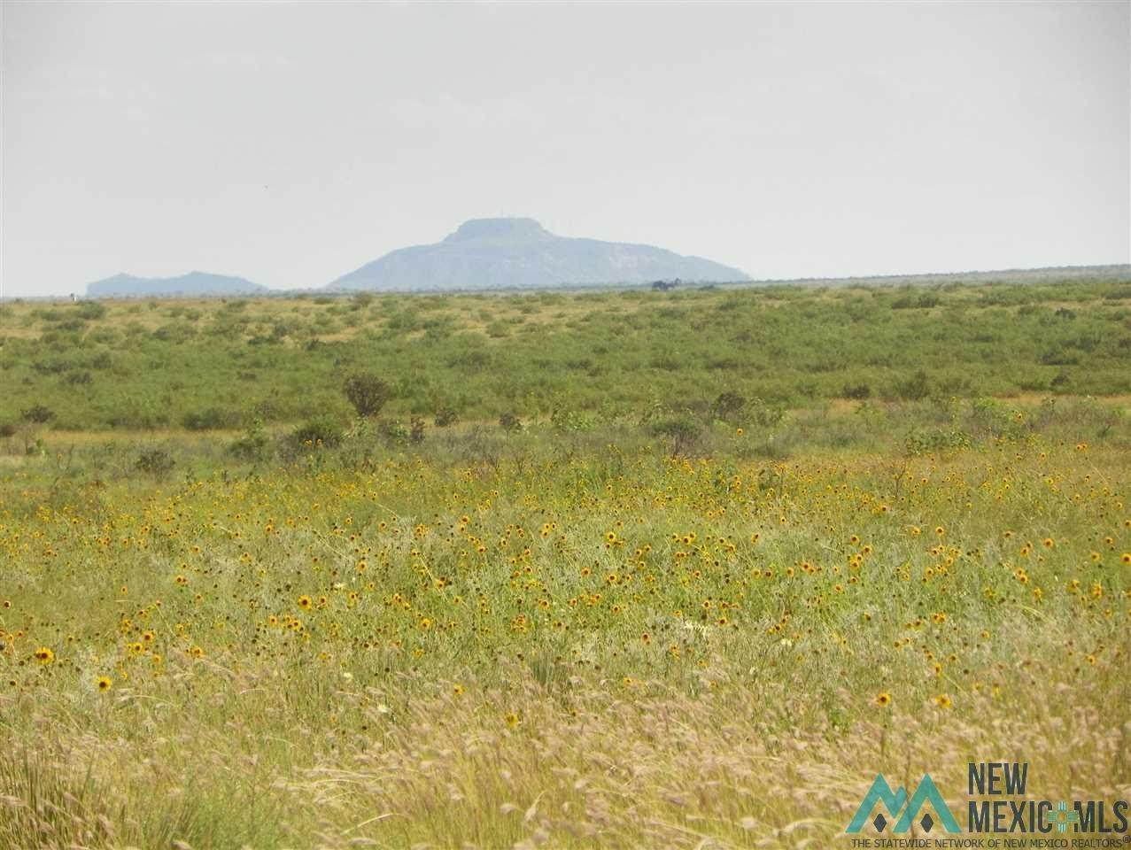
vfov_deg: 5.8
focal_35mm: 258
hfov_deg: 7.7
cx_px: 566
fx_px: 8437
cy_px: 425
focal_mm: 45.8
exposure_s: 1/640
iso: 64
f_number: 5
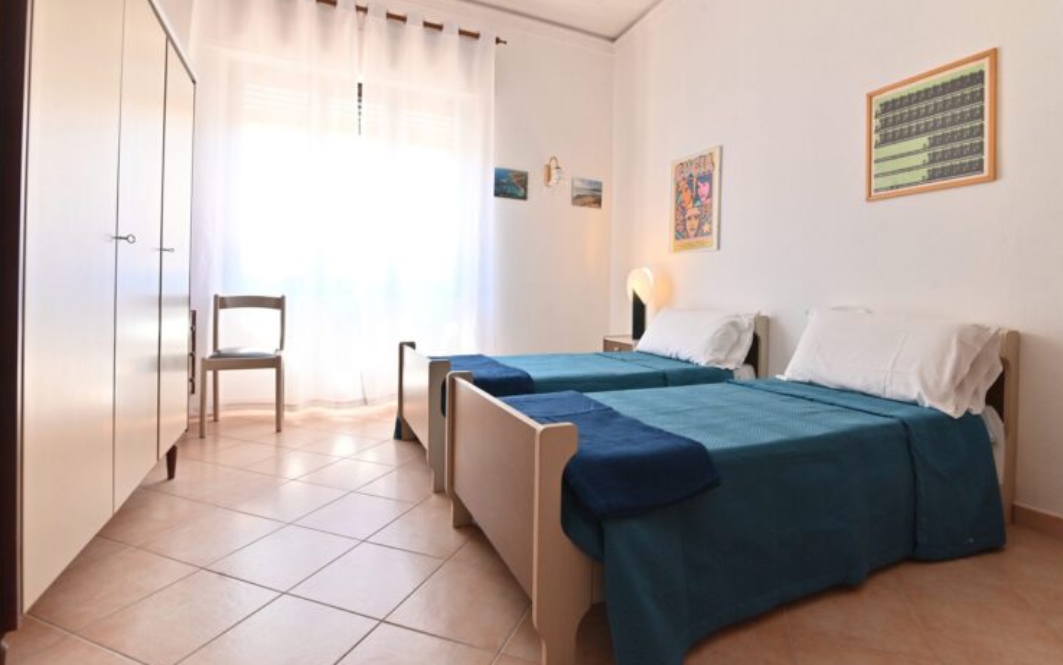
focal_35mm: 17
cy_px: 302
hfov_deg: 94.3
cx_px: 548
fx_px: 493
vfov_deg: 67.9
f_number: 8
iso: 1000
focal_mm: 16
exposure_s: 1/40
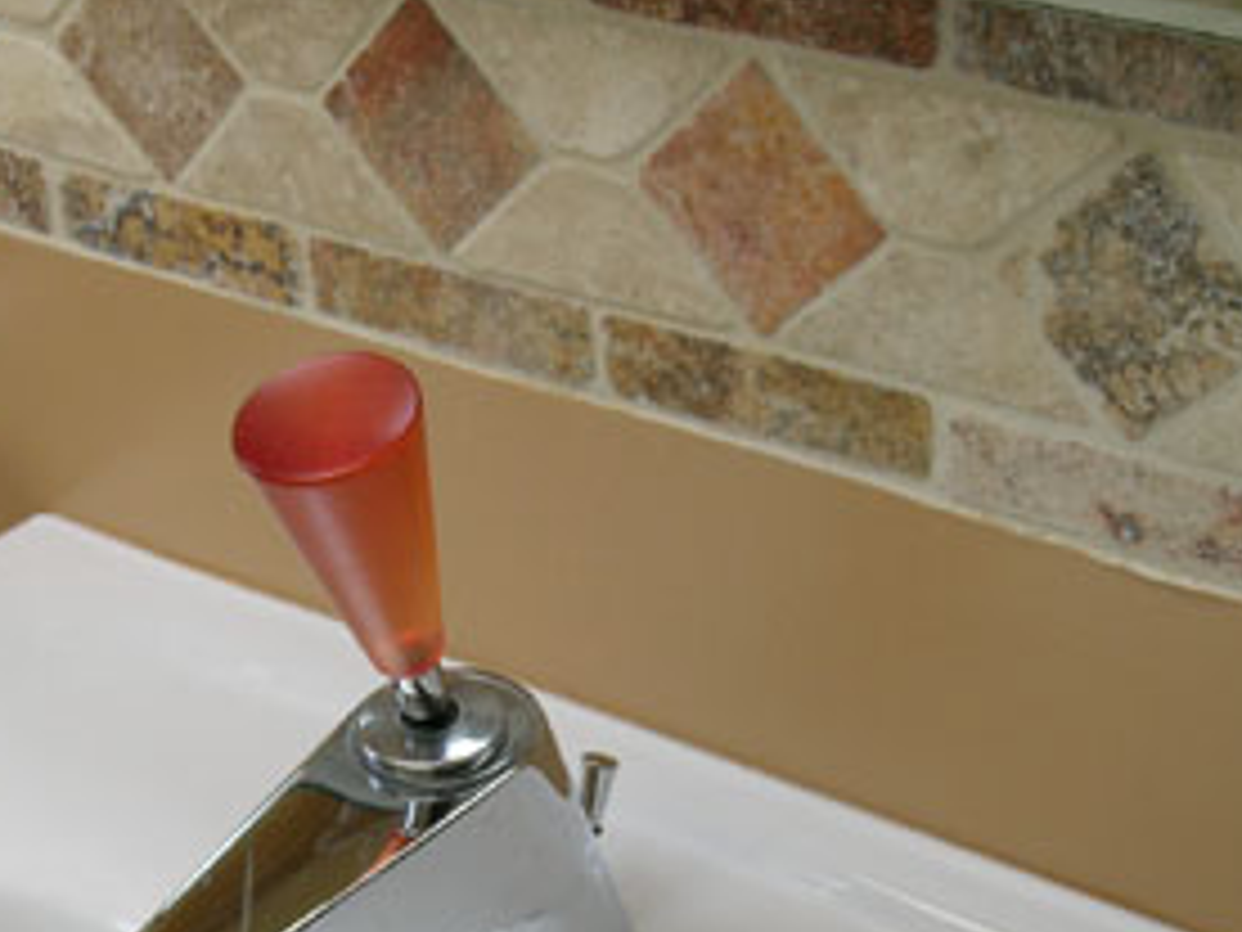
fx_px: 2691
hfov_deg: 25.9
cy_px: 626
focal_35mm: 75
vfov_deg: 19.6
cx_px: 482
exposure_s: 1/79.4
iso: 50
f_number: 4.2
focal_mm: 9.5
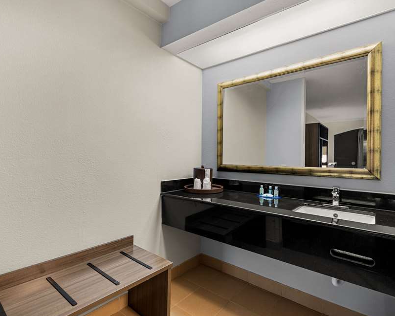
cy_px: 158
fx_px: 222
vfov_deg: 70.9
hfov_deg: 83.2
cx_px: 204
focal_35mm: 19
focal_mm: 16
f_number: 11
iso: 320
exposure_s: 1
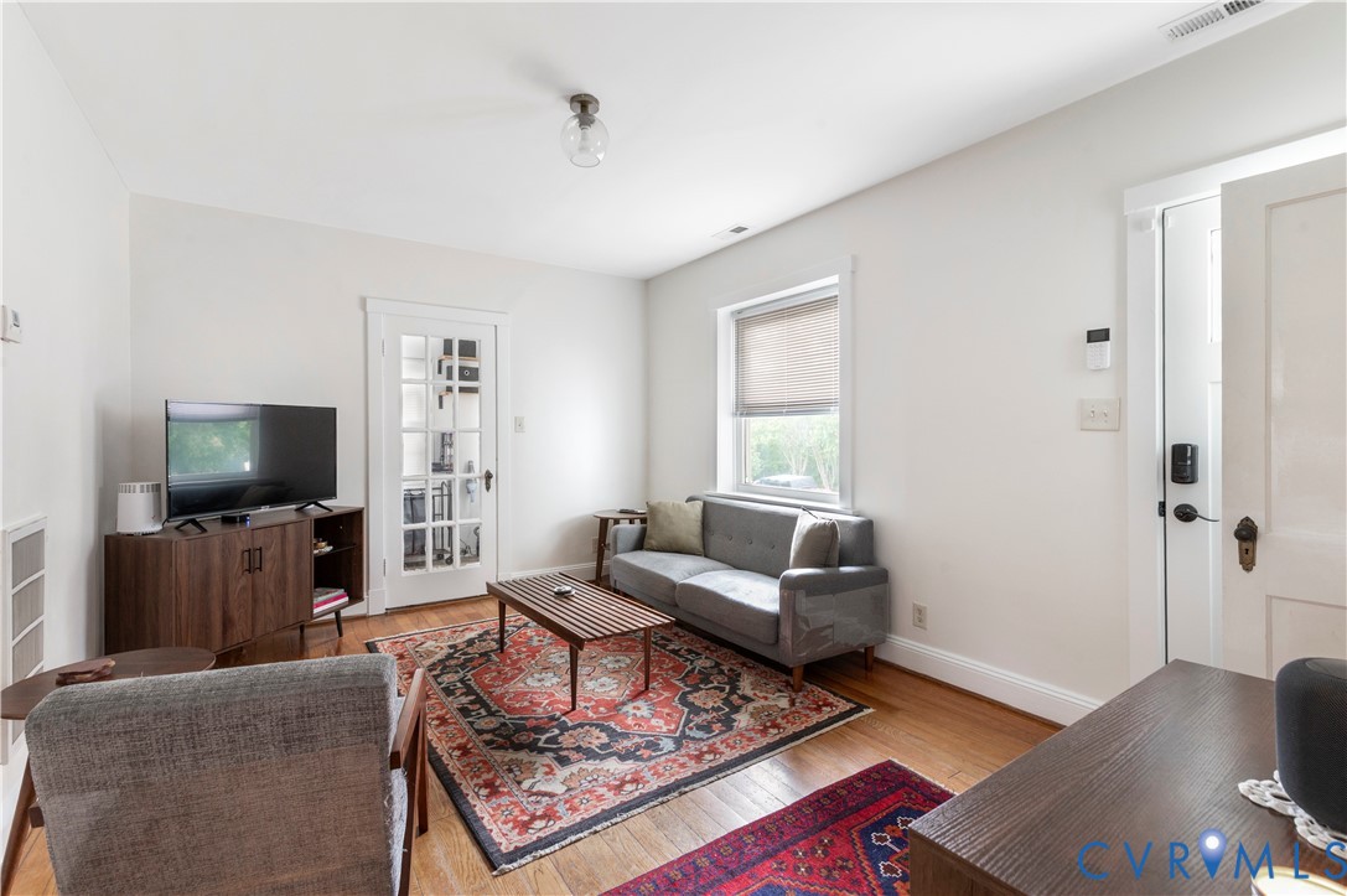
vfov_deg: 73.7
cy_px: 448
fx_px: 598
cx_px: 674
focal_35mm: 16
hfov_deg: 96.8
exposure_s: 1/3
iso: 1600
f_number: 9
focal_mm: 16
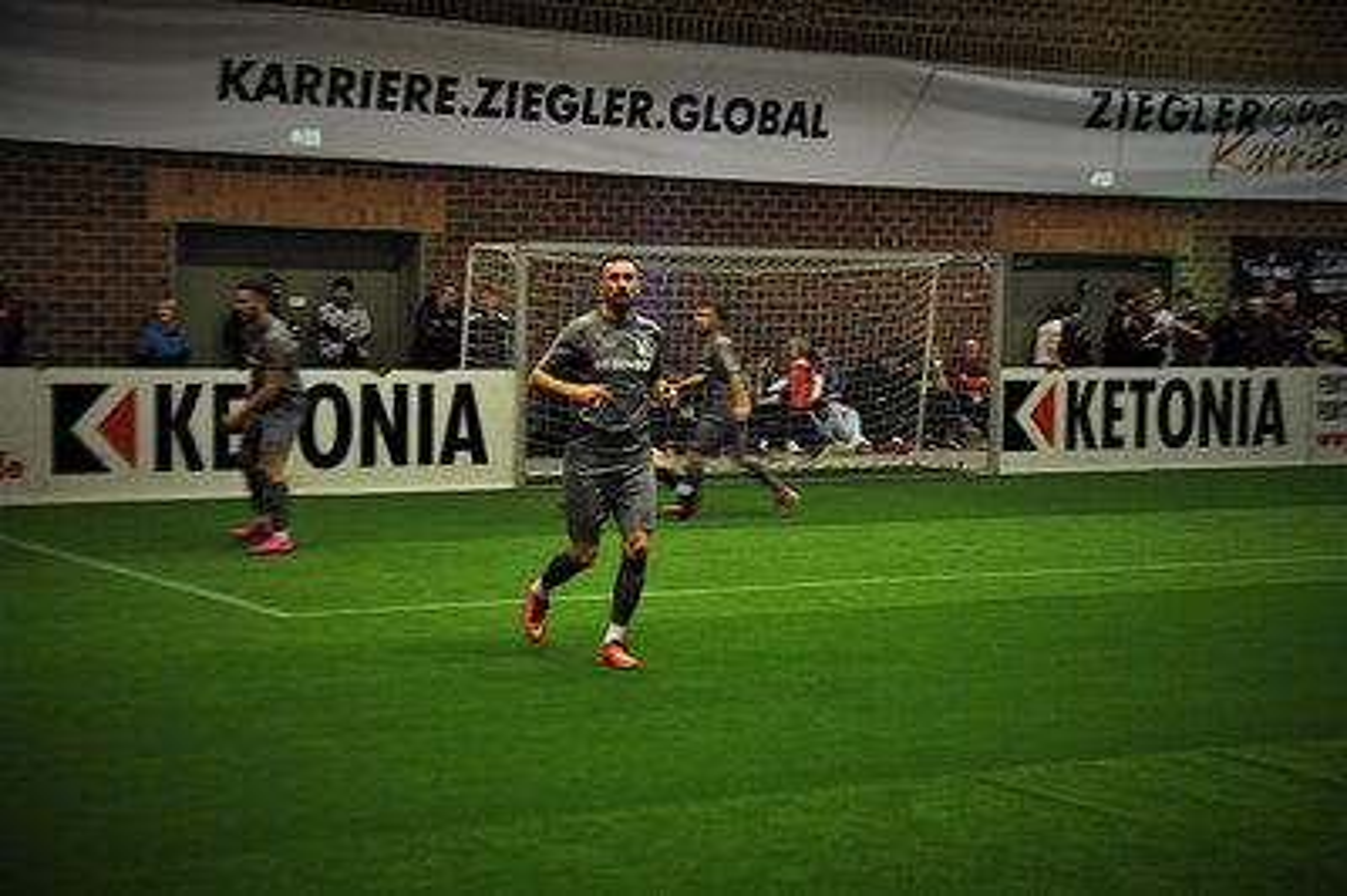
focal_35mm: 68
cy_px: 448
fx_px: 2523
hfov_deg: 29.9
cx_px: 674
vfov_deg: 20.1
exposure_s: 1/50
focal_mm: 45
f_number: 4.8
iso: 1600
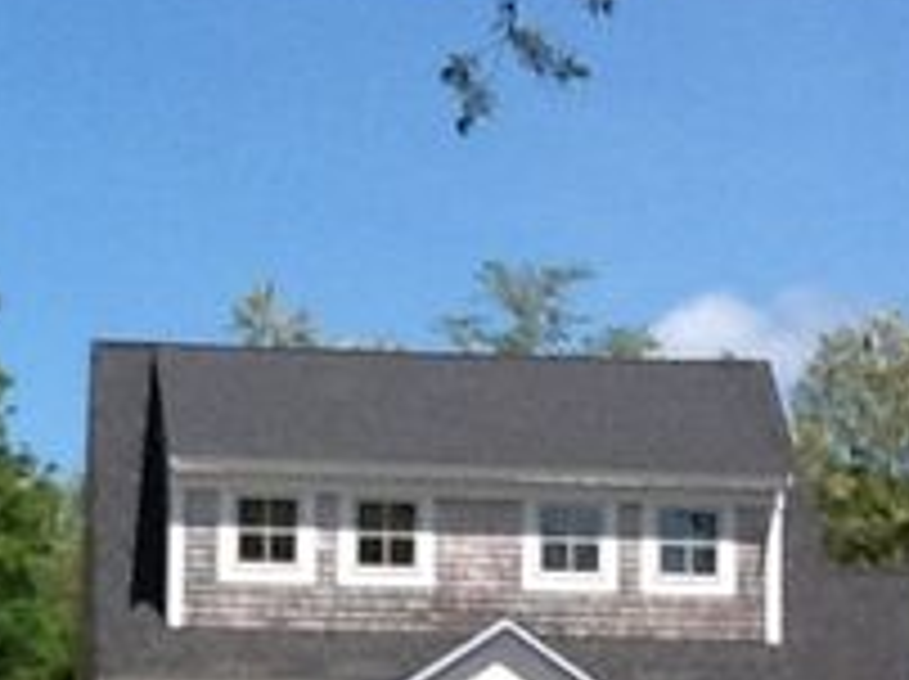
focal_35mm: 131
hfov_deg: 15.0
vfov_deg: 11.1
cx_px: 306
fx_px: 3436
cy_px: 802
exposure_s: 1/1215
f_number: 2.4
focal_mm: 2.03
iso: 40
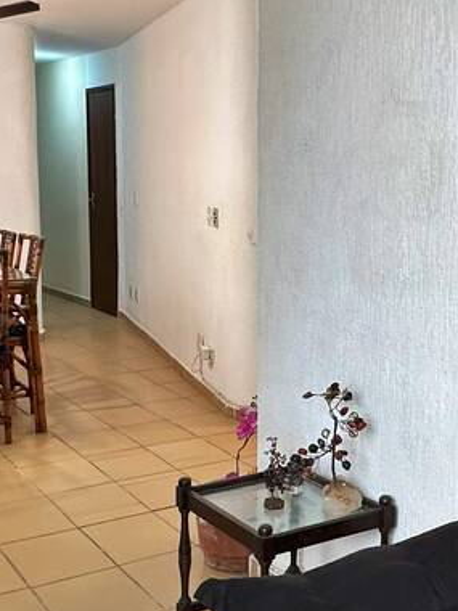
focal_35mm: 53
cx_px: 333
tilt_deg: -7.4
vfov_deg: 36.2
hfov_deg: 27.2
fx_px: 935
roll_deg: -0.8
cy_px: 288
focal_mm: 2.22
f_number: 2.2
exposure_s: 1/60
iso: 160
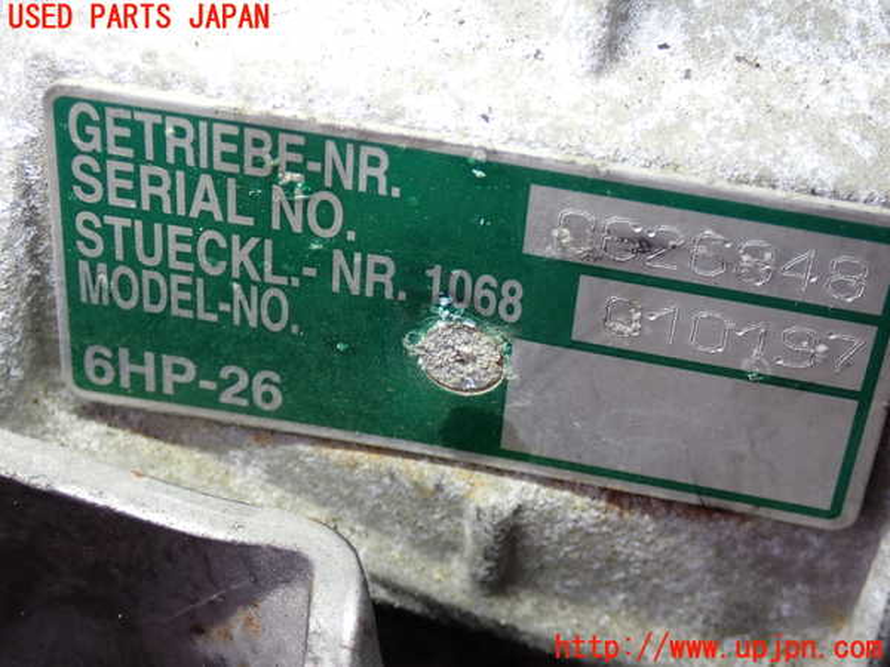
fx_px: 2108
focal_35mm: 82
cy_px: 334
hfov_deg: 23.8
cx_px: 445
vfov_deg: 18.0
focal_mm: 14.62
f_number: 4.3
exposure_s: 1/80
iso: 200
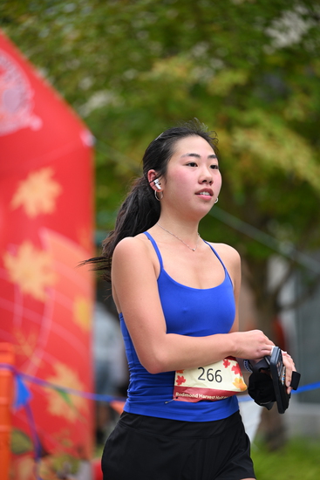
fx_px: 1799
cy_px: 240
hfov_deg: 10.2
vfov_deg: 15.2
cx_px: 160
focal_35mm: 135
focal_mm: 135
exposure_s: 1/2000
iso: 640
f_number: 2.8
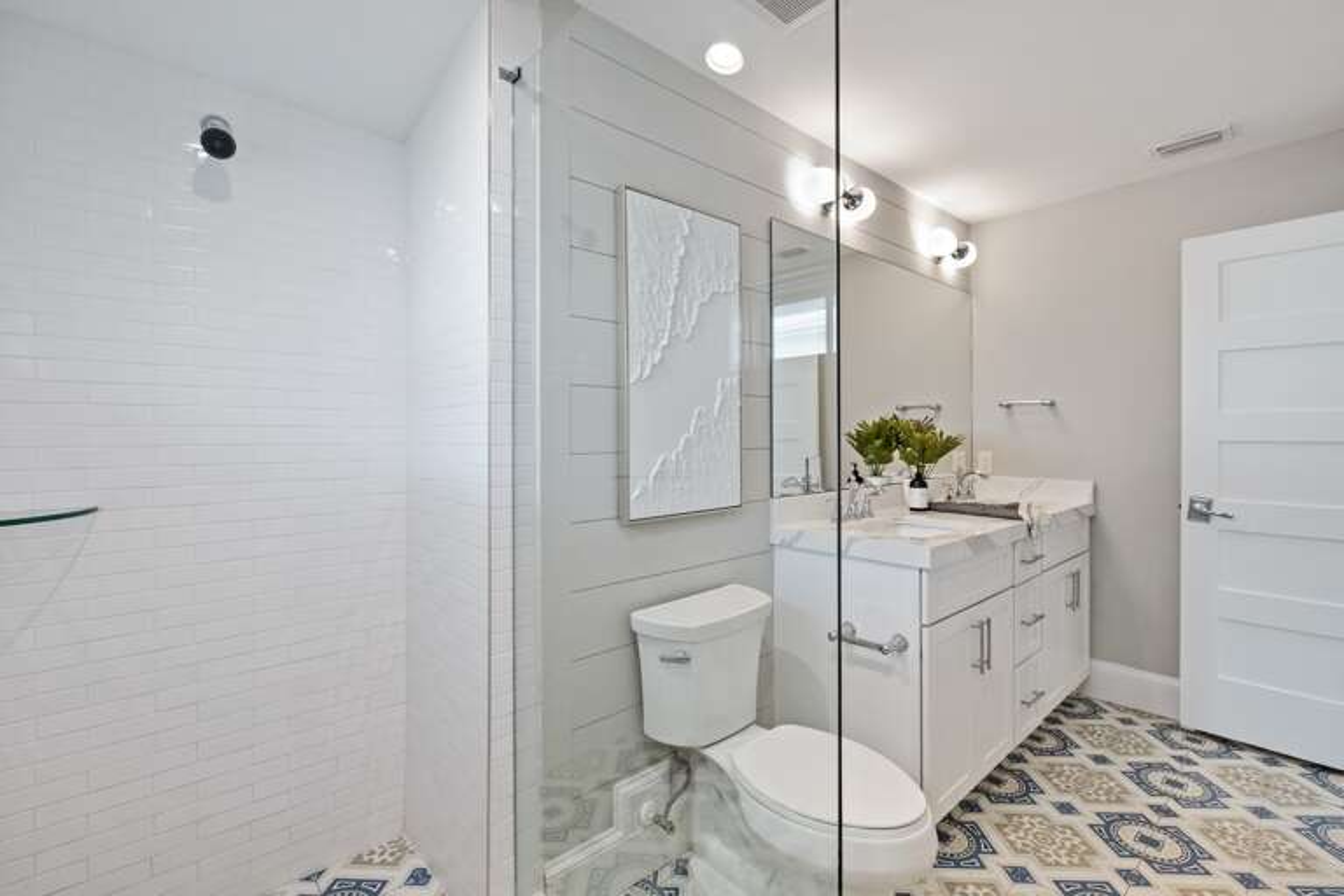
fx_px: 560
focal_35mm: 15
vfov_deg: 77.3
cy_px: 448
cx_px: 672
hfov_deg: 100.4
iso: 640
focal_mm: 10
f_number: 6.4
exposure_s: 1/8
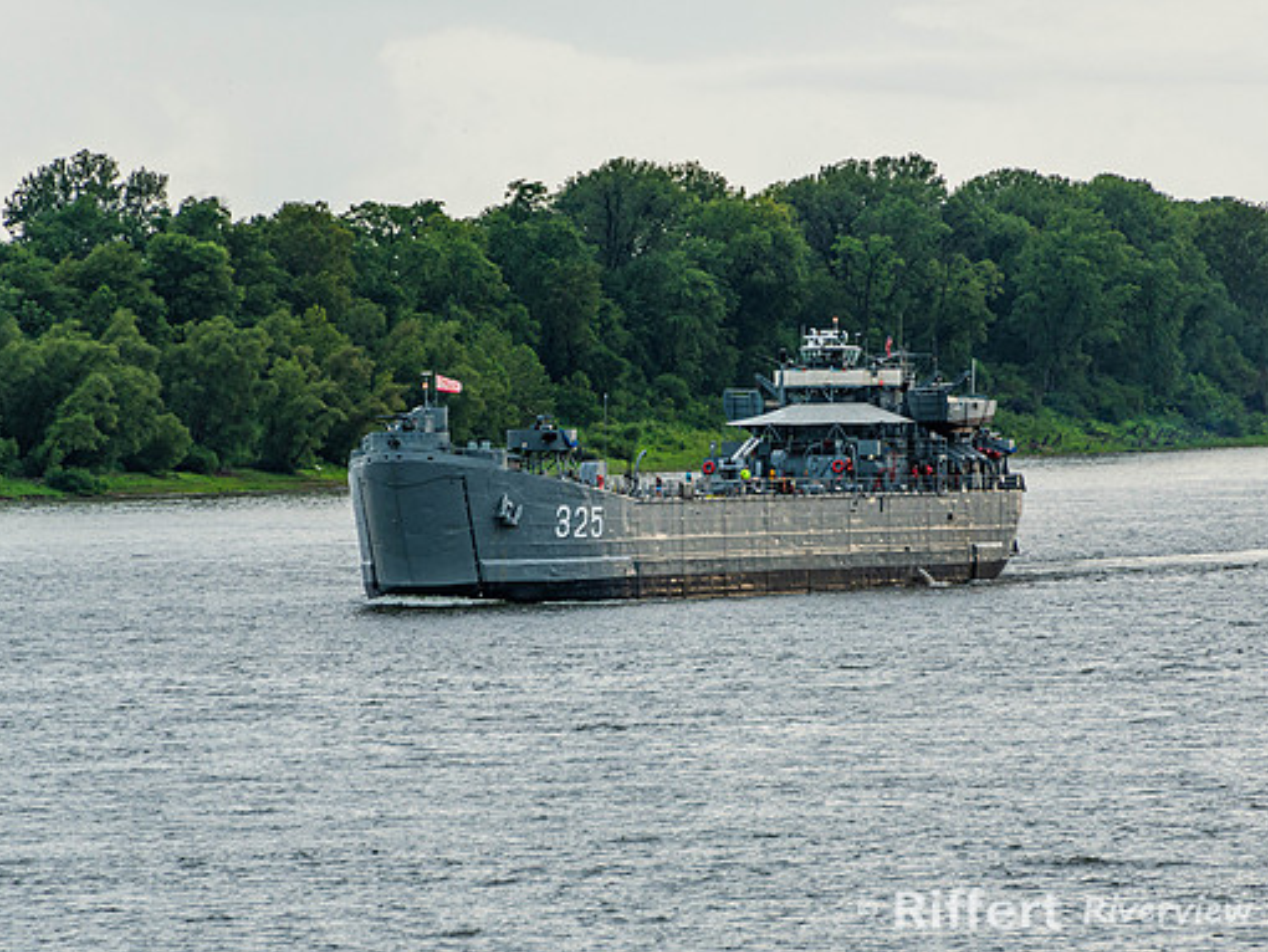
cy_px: 547
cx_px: 673
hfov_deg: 5.3
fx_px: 13816
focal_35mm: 377
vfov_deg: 3.9
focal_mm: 300
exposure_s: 1/160
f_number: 8
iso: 500
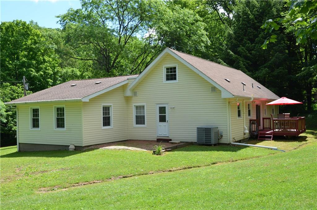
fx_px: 316
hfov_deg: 53.3
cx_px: 158
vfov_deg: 36.7
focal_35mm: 36
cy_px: 105
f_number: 9
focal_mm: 24
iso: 250
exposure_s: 1/250
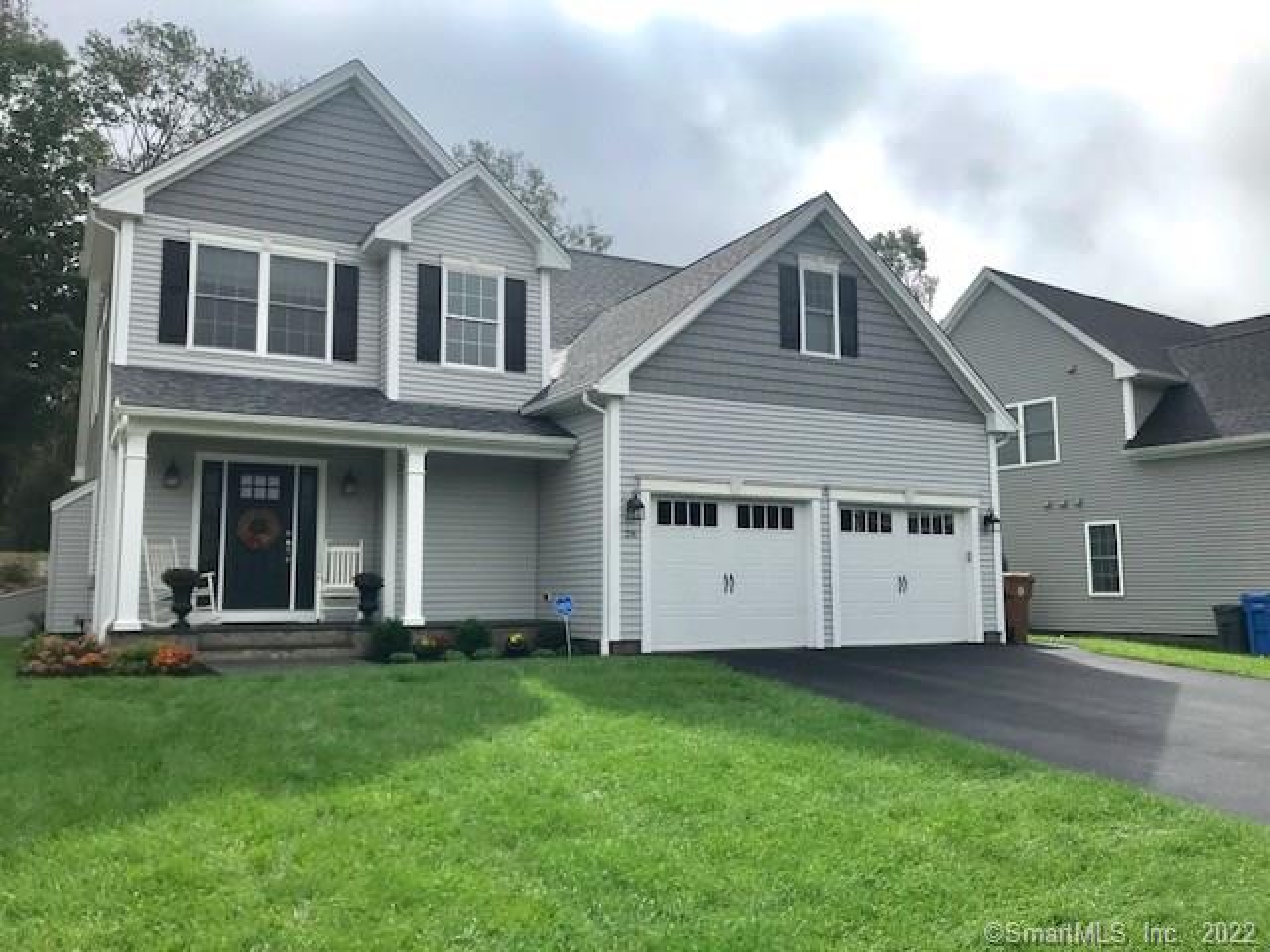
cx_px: 635
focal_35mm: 28
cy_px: 476
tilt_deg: +7.7
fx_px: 1027
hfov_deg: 63.4
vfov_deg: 49.7
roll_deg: +0.2
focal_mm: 3.99
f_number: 1.8
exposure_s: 1/3425
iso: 20
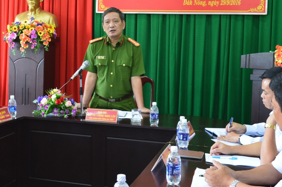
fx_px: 438
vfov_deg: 24.1
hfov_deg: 35.3
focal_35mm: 56
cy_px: 65
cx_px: 95
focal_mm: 24
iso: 800
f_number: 6.3
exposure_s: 1/15
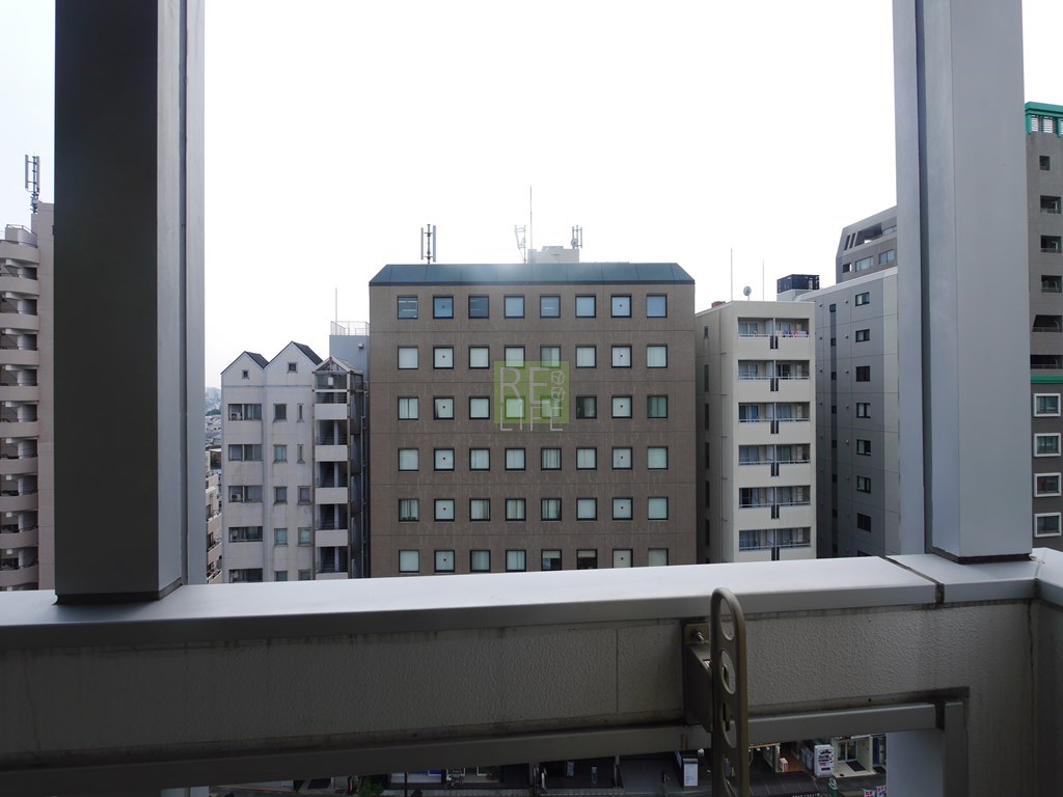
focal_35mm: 14
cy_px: 398
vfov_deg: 85.7
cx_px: 532
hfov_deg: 102.1
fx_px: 430
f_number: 7.1
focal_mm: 7
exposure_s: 1/320
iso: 160
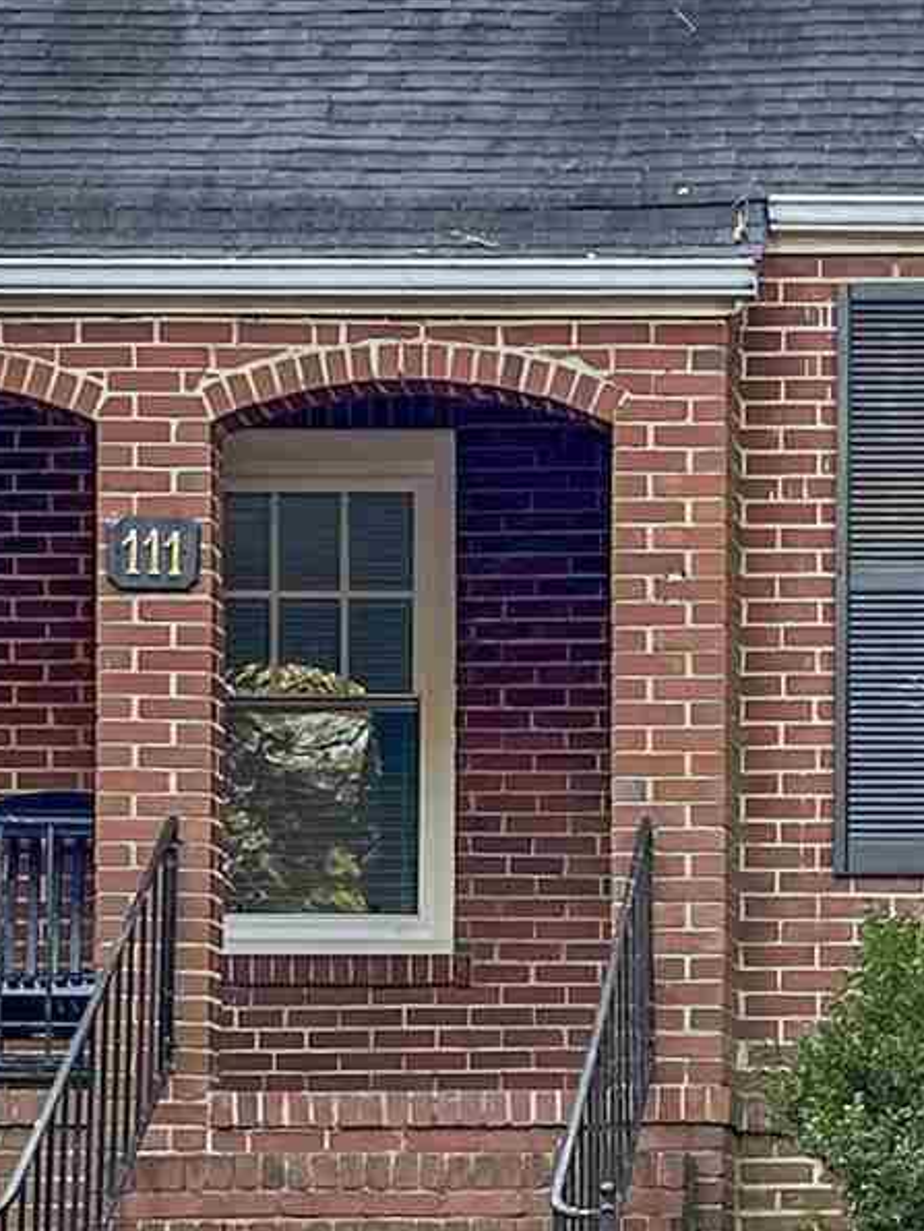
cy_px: 673
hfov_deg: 11.0
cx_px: 897
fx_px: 4769
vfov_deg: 14.7
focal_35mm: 134
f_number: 1.5
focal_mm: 5.7
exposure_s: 1/250
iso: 40
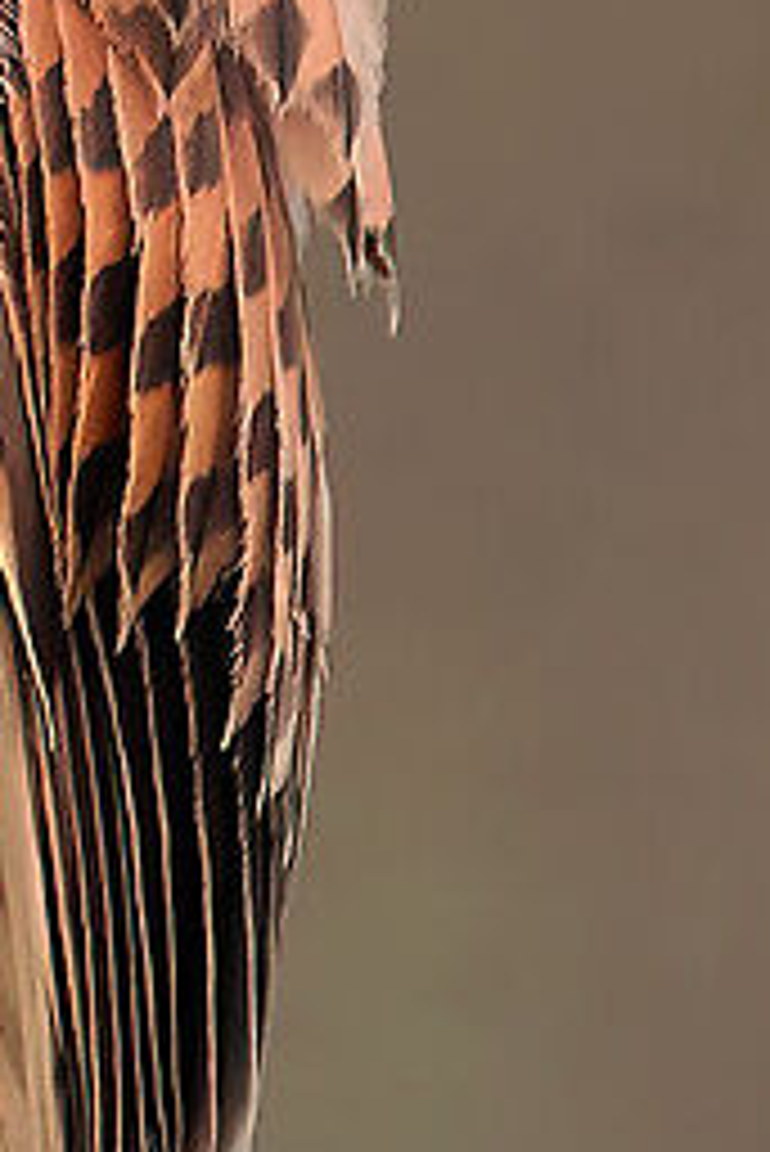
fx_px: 270269
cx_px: -1729
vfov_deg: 0.2
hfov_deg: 0.2
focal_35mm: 8436
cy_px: 1350
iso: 1250
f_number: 6.3
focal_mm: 600
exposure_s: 1/200
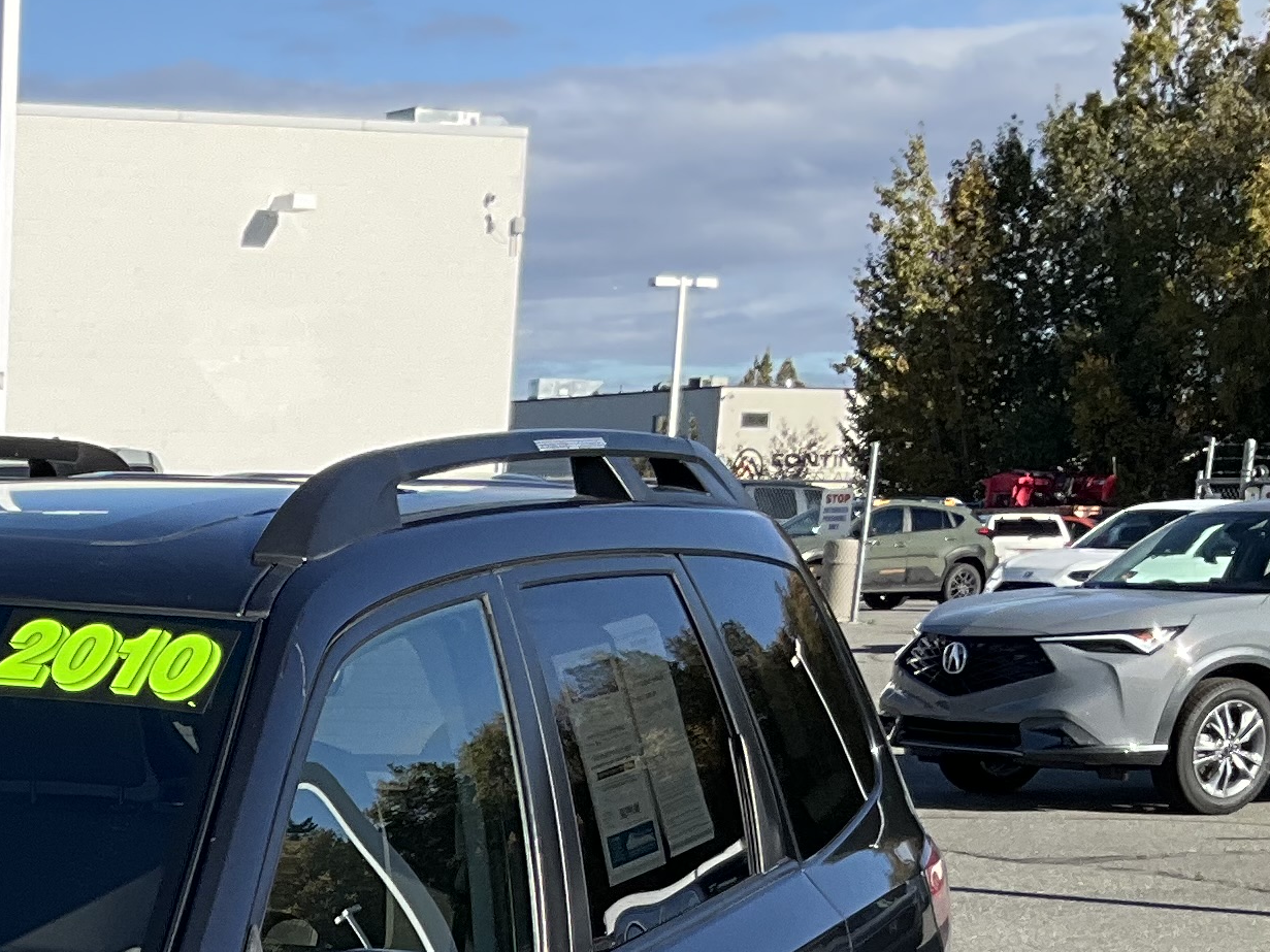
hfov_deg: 19.2
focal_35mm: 95
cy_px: 1488
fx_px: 3485
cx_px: -365
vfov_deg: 14.4
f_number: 1.8
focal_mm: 3
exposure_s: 1/1342
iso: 25
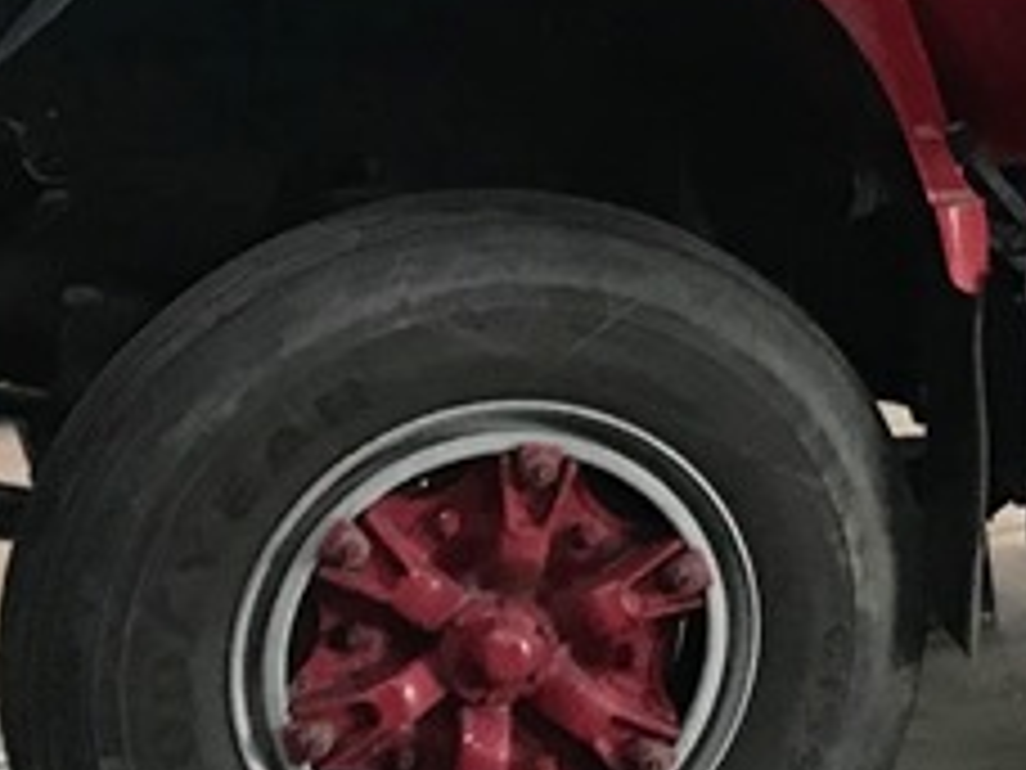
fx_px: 3735
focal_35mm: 126
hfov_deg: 14.1
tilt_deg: -5.0
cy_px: 9
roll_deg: -1.4
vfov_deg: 11.6
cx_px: 1760
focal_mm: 3.99
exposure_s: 1/20
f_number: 1.8
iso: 40
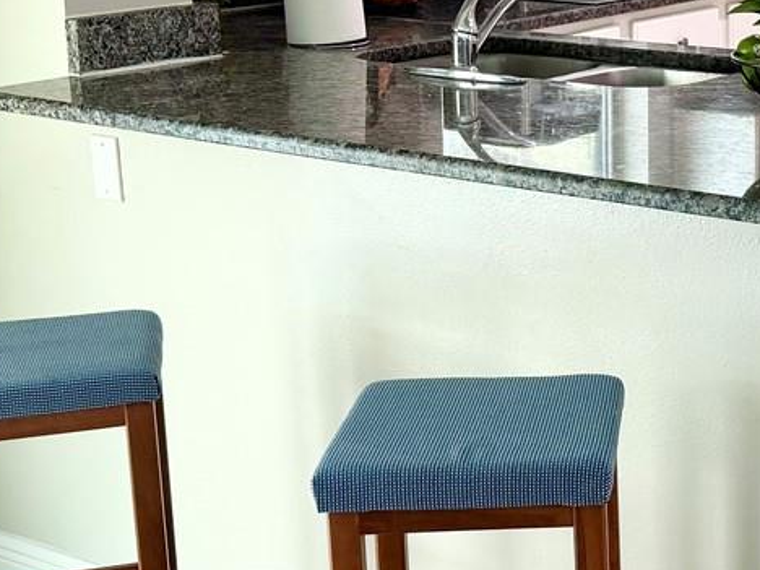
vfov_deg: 17.9
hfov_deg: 23.0
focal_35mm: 82
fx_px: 1800
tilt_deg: -12.1
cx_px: 729
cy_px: 159
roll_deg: +0.3
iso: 160
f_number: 1.78
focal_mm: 6.76
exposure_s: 1/121
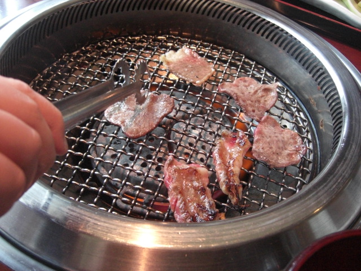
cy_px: 136
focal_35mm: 38
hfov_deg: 49.0
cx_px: 180
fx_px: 396
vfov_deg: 37.7
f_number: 2.8
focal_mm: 7.9
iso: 800
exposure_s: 1/125
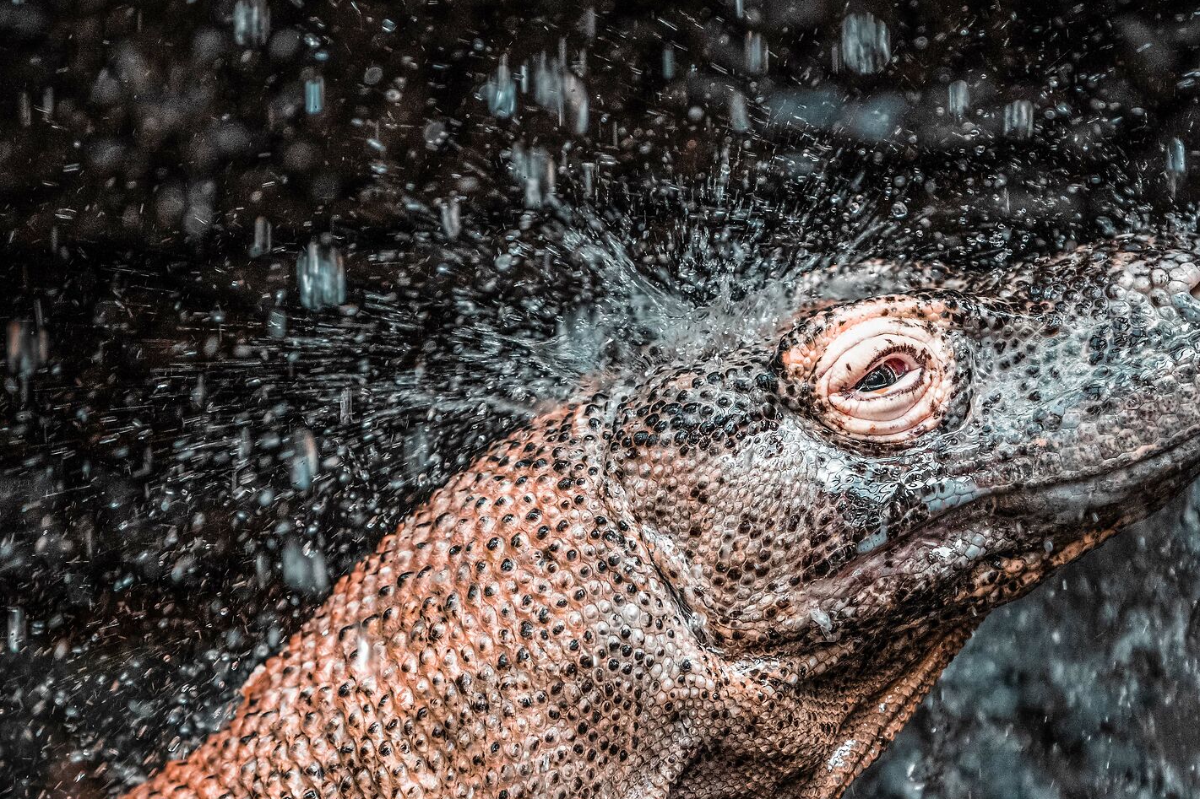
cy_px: 632
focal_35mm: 946
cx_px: 810
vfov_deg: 1.5
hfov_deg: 2.2
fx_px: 31527
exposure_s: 1/640
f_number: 4
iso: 1600
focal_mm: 560
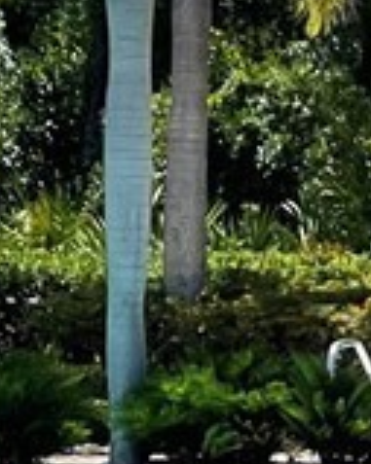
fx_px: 5523
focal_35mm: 402
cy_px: -6
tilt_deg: +3.1
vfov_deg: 4.8
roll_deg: -0.5
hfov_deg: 3.7
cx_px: 1177
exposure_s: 1/1488
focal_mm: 7.5
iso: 20
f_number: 2.2
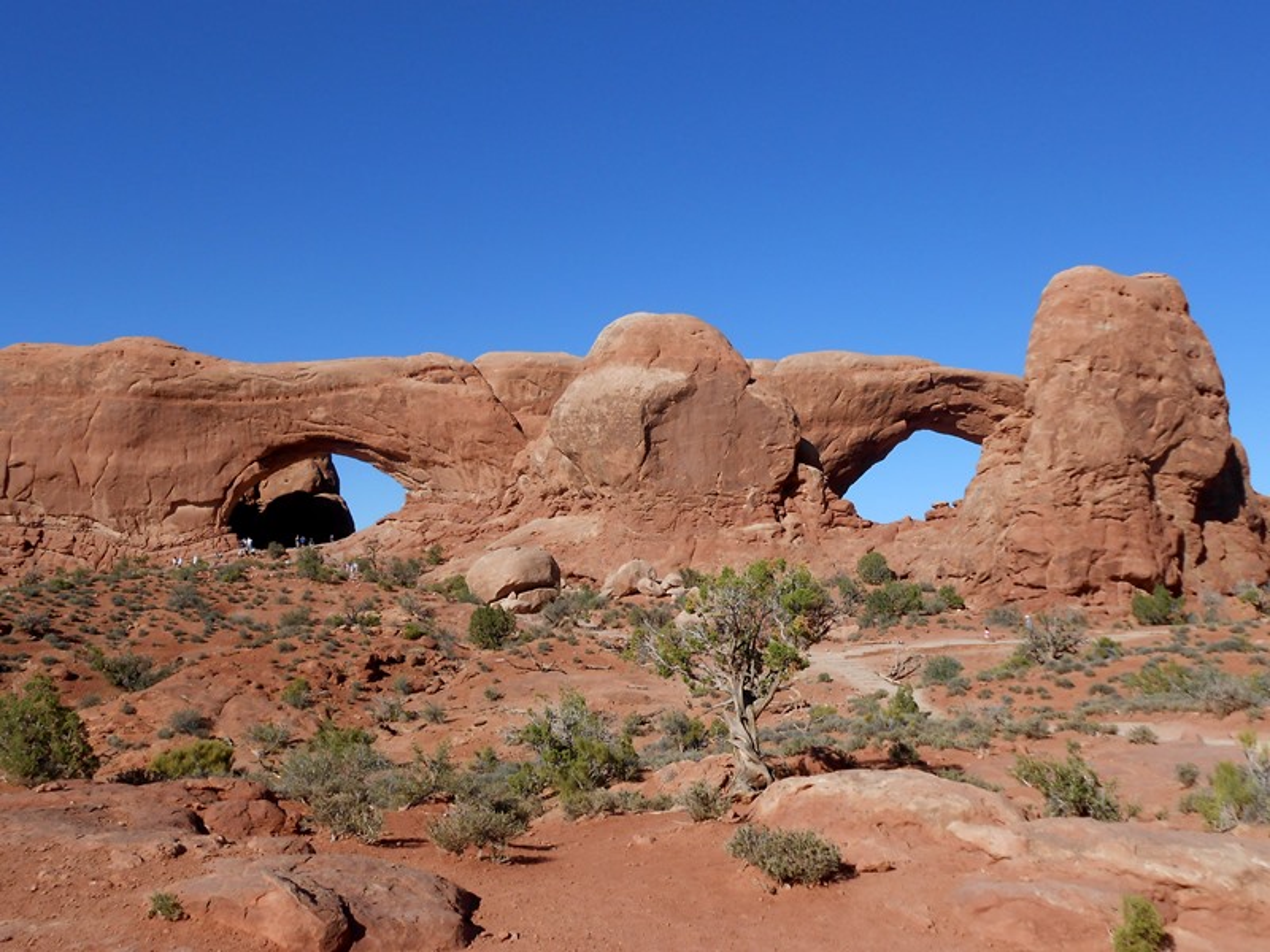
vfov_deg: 46.8
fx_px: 1101
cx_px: 635
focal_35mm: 30
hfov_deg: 60.0
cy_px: 476
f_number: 3.8
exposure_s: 1/1000
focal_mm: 5.3
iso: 80
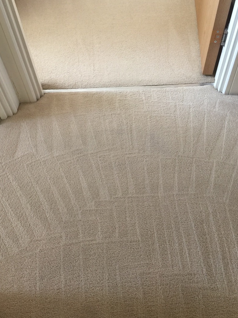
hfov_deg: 42.9
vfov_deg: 55.3
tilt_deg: -56.1
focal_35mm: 33
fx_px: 303
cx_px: 127
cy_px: 167
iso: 80
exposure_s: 1/17
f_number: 2.2
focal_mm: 4.15
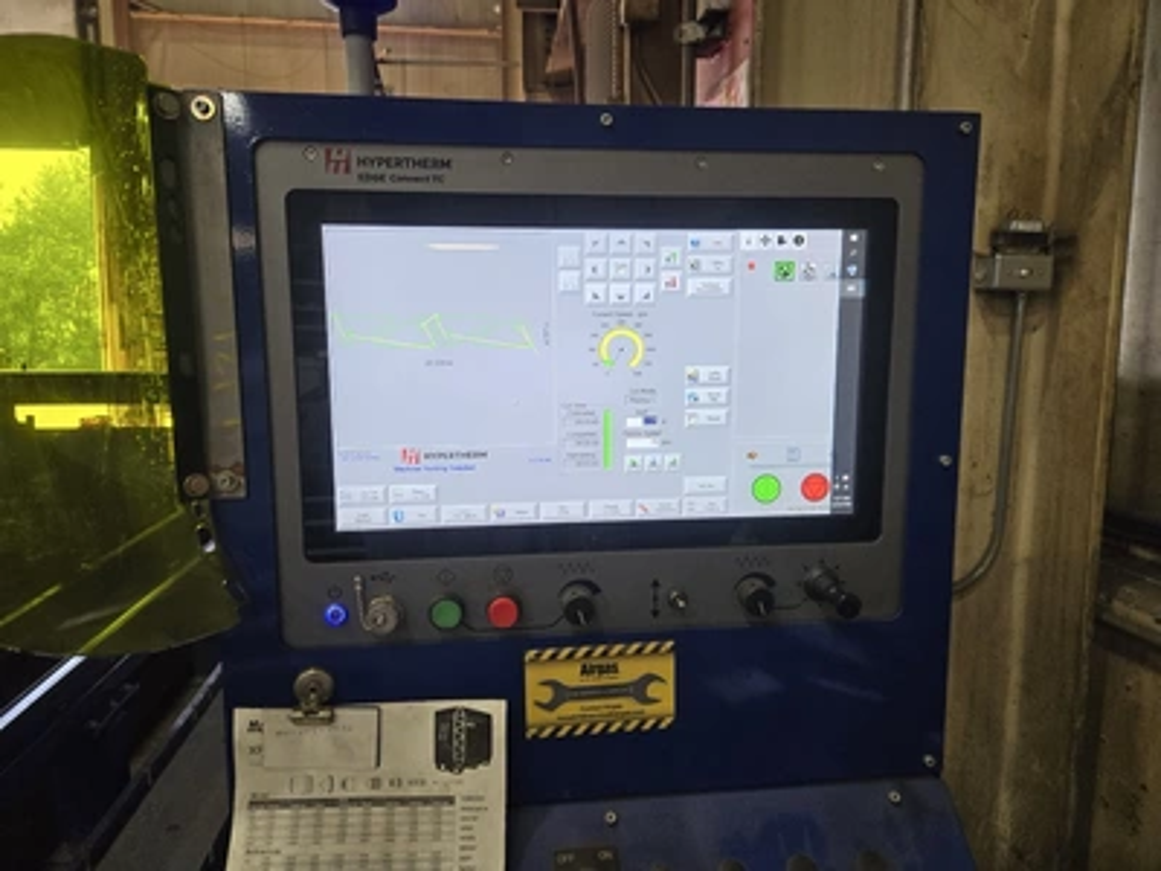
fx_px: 771
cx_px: 580
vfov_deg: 58.9
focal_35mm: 23
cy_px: 436
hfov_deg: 73.9
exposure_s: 1/120
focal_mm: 5.4
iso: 200
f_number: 1.8
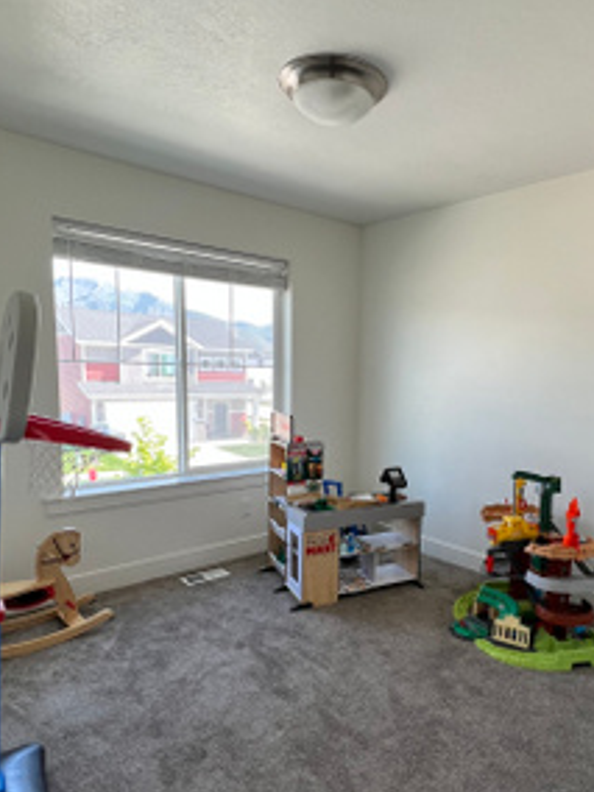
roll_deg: -2.0
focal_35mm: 22
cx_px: 376
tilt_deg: -7.6
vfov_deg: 76.1
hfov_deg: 60.2
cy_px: 443
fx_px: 503
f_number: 1.8
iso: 50
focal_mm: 1.57
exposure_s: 1/120
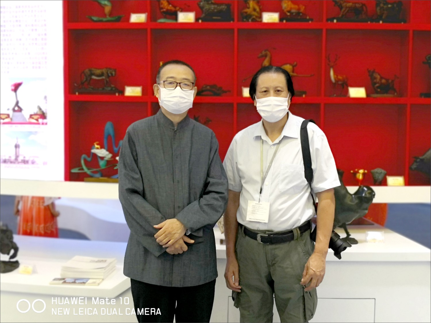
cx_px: 216
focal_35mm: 51
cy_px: 162
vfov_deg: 28.6
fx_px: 635
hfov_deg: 37.5
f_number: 1.6
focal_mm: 3.95
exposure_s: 1/100
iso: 80
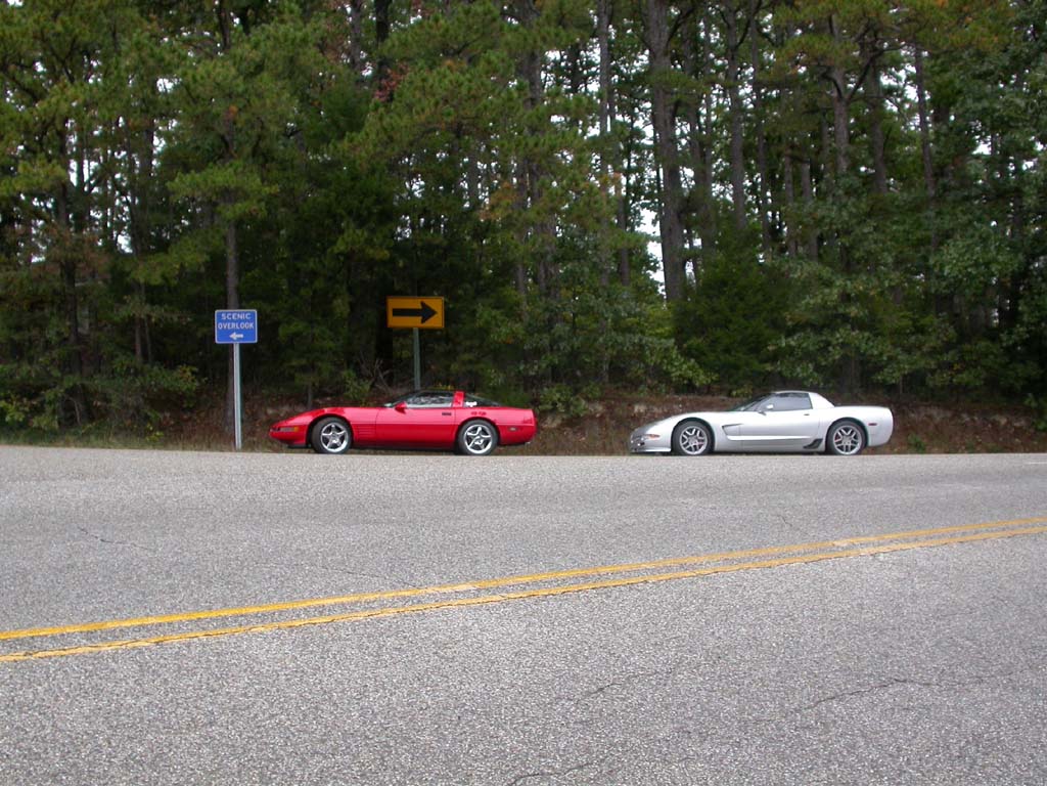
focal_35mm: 38
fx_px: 1149
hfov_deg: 49.0
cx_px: 524
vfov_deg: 37.7
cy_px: 393
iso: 100
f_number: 4.2
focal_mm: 7.85
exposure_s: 1/142
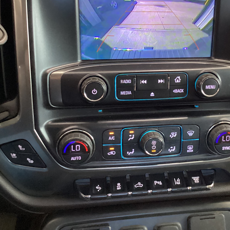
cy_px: 89
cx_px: 151
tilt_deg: -25.7
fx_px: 368
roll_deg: -6.4
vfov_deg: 34.5
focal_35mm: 49
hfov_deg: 34.4
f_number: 2.4
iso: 500
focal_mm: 3.3
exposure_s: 1/30
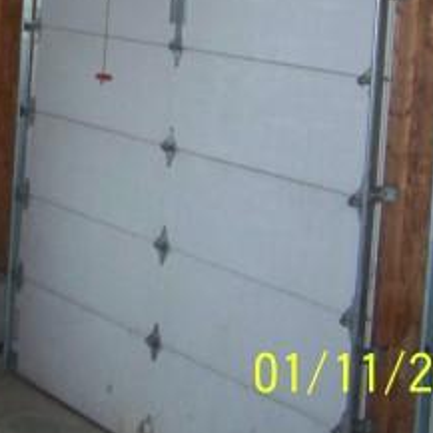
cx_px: -60
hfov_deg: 16.9
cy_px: 18
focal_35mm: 99
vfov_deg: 17.2
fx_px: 1401
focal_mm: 6.3
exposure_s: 1/30
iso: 200
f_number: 2.8
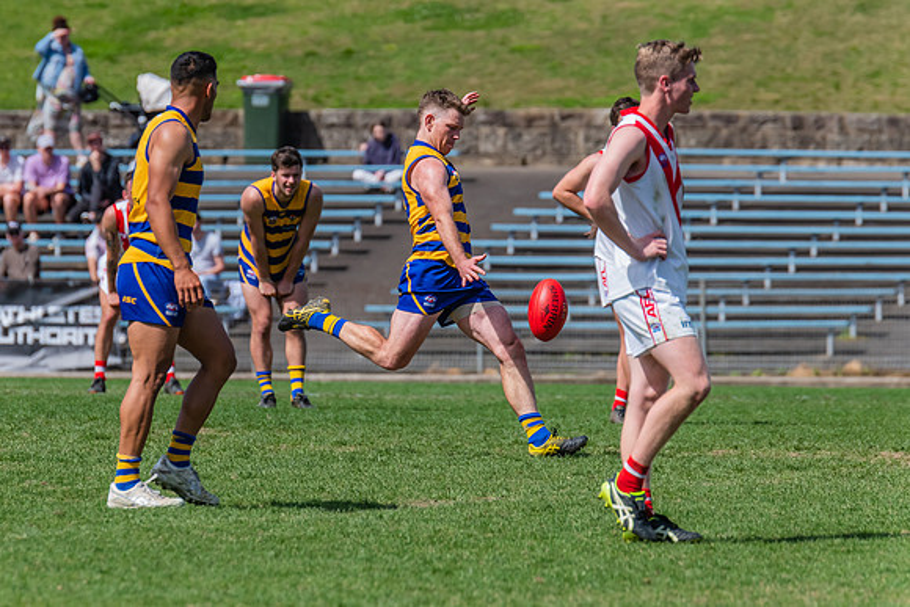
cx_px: 401
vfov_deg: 2.8
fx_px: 12266
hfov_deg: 4.2
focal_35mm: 485
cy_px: 267
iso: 800
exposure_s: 1/1600
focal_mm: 420
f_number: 9
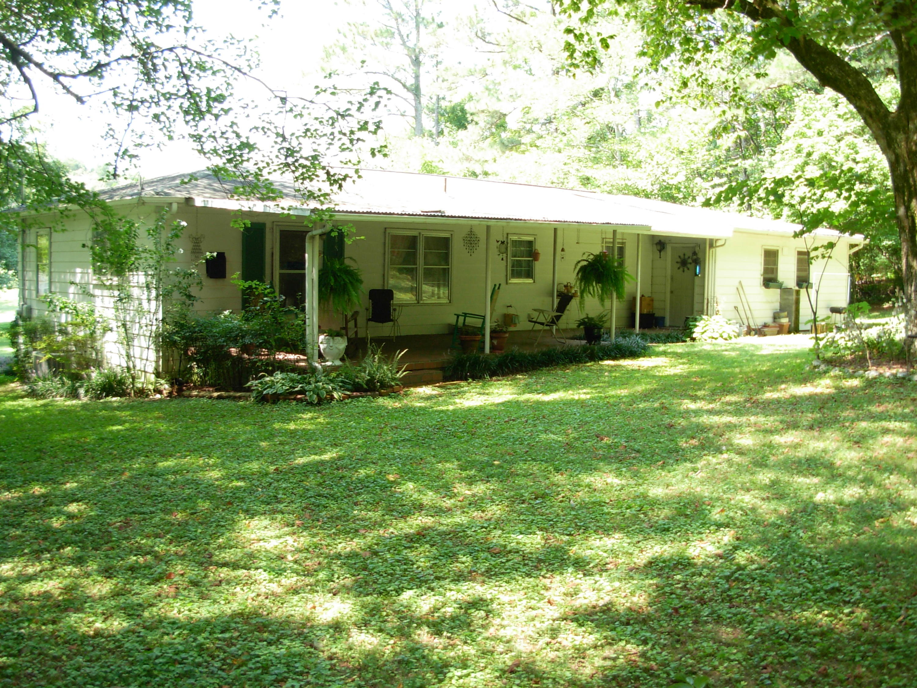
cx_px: 458
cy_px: 344
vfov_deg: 37.7
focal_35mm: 38
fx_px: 1007
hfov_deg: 49.0
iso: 79
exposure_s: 1/57
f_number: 2.9
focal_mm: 6.3
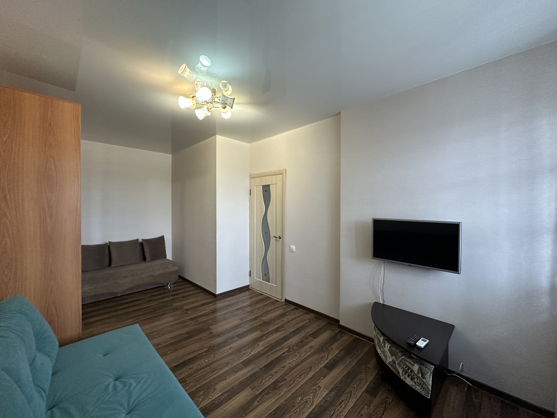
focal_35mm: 14
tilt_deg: +0.2
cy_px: 209
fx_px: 225
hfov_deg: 102.1
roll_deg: -0.2
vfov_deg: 85.7
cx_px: 278
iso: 250
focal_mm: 2.22
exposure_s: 1/99
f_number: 2.2
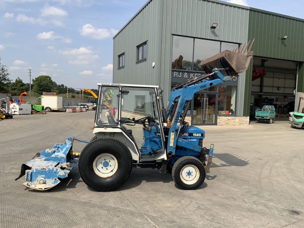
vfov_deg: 48.2
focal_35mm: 29
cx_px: 152
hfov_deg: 61.7
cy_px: 114
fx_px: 255
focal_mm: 3
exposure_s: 1/1984
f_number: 1.8
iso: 16
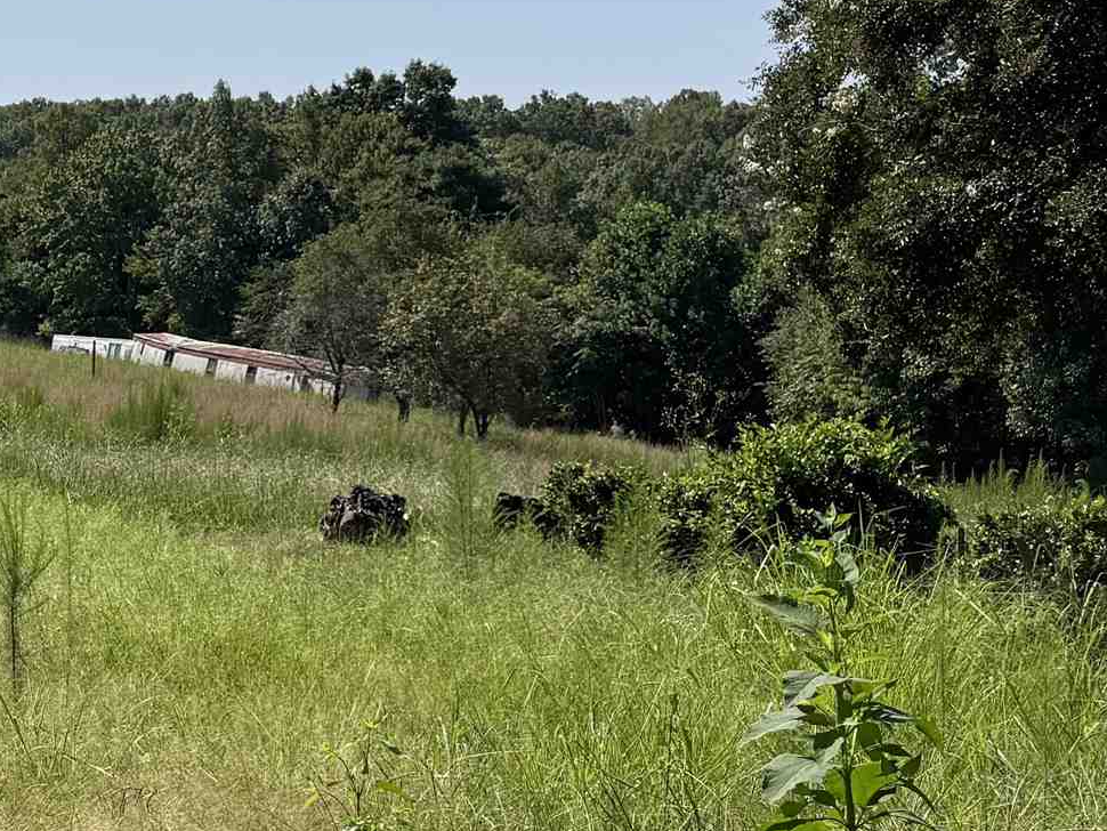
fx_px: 2431
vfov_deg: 19.4
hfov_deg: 22.1
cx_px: -462
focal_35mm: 76
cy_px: 368
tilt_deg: -3.7
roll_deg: -2.3
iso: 80
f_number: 1.78
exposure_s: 1/6173
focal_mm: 6.76
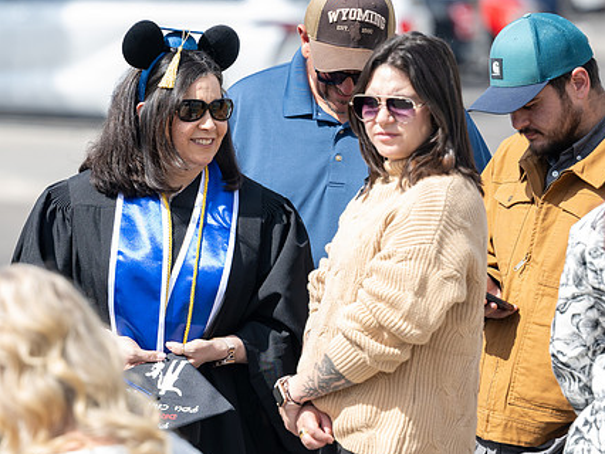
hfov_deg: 5.7
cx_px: 98
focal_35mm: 350
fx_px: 6121
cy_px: 216
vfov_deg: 4.3
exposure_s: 1/320
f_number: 3.5
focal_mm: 165
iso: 50
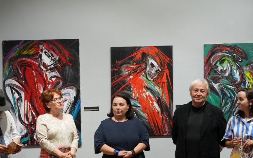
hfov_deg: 22.1
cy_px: 114
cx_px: 126
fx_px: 648
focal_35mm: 94
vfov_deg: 13.9
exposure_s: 1/80
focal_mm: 67
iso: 1000
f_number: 5
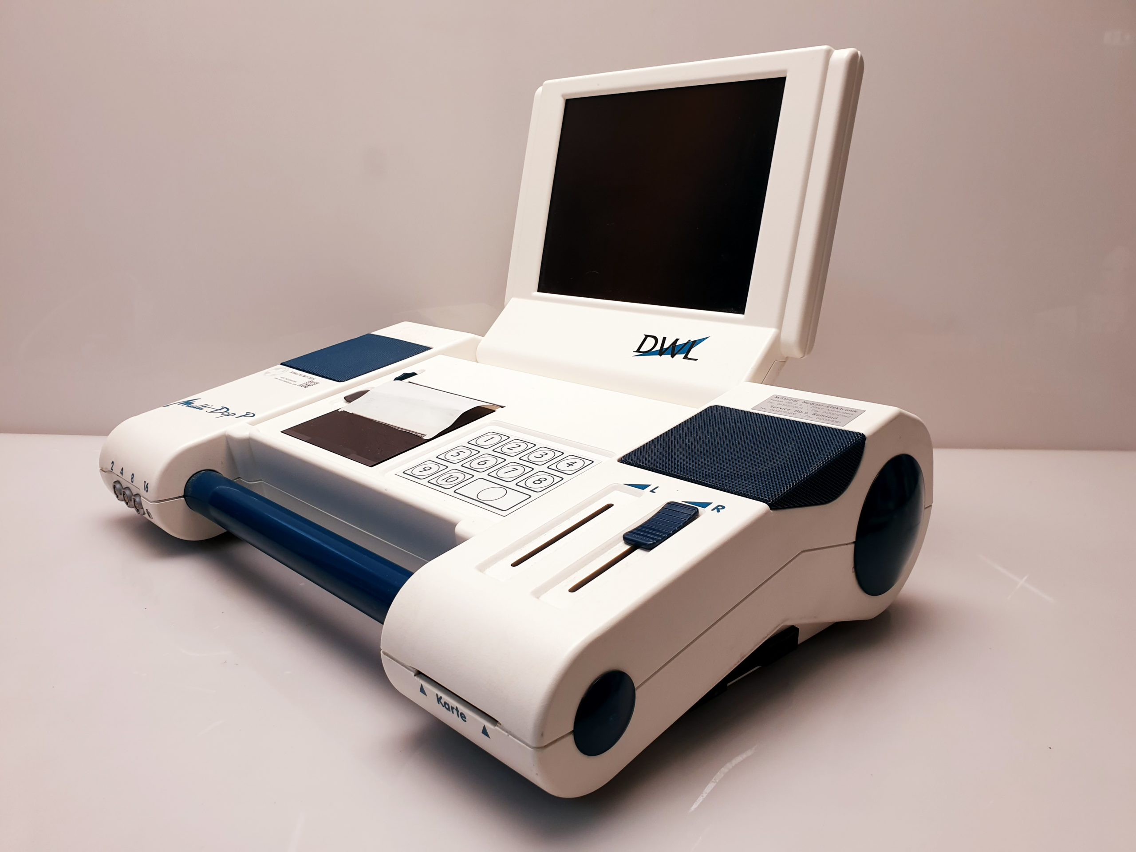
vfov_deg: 53.1
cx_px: 568
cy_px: 426
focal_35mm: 26
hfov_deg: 67.3
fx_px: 853
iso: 80
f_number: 2.4
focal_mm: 4.3
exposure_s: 1/100
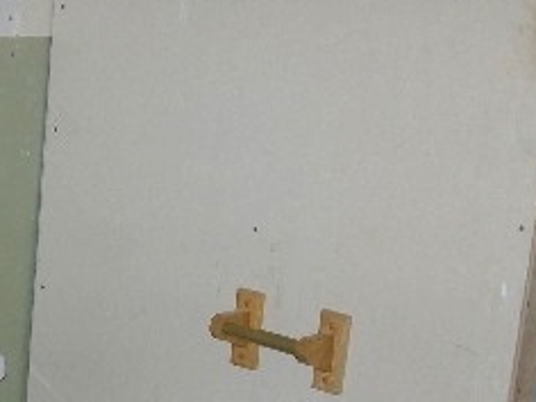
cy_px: 420
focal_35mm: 103
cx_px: 125
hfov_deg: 18.9
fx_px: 1595
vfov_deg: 14.1
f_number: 2.8
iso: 50
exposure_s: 1/60.1
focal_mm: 7.8
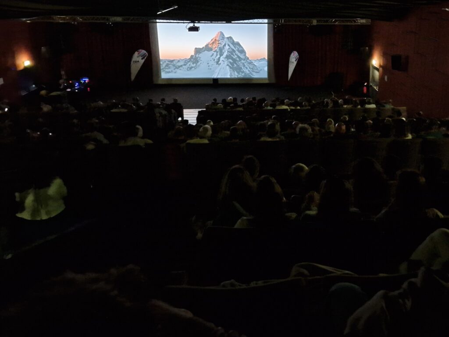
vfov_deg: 58.9
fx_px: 298
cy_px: 168
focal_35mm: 23
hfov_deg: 73.9
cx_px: 224
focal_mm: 5.4
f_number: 1.8
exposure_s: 1/10
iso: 1600
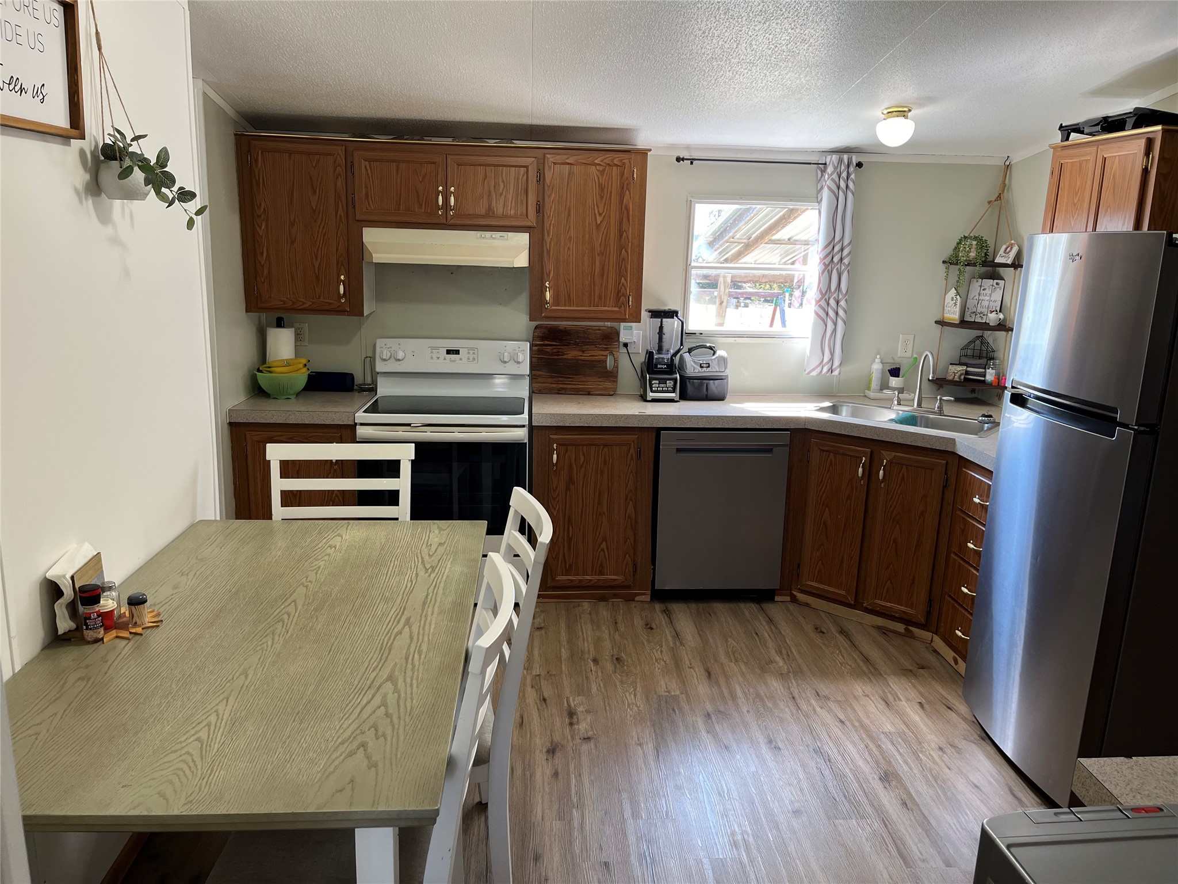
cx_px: 589
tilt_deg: -13.4
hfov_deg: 67.3
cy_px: 442
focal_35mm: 26
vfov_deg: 53.1
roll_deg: -1.7
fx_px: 885
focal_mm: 5.1
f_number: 1.6
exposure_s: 1/120
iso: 100
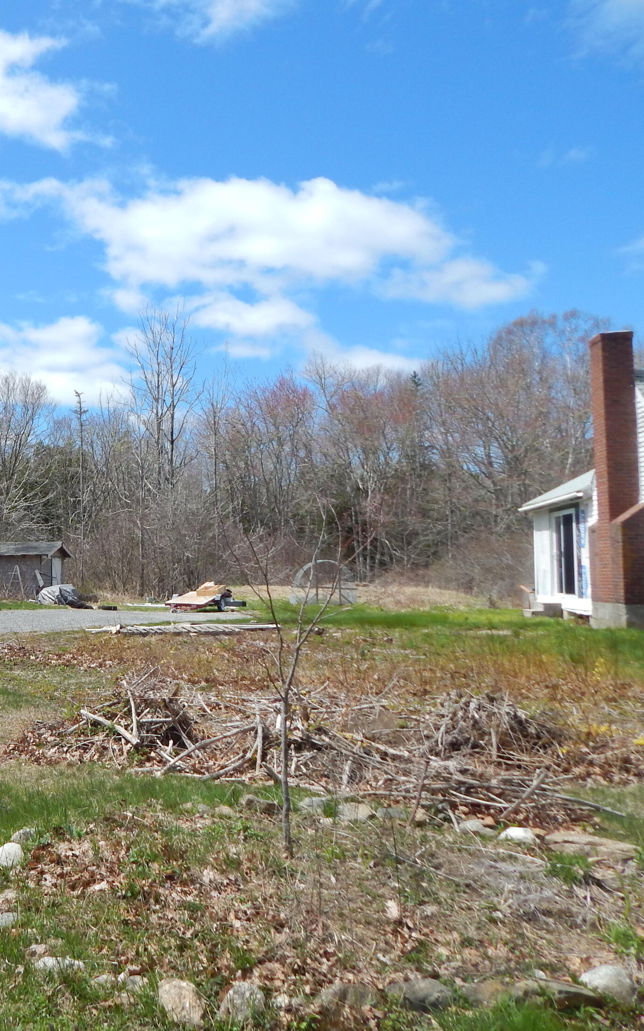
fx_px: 927
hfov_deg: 33.8
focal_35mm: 33
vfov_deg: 58.1
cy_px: 512
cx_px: -45
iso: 125
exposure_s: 1/500
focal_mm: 4
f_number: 6
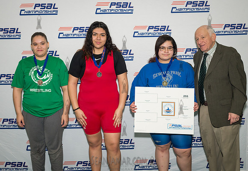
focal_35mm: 46
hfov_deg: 42.1
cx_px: 103
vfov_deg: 29.8
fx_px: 321
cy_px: 80
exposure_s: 1/250
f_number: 5
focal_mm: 35
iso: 1600
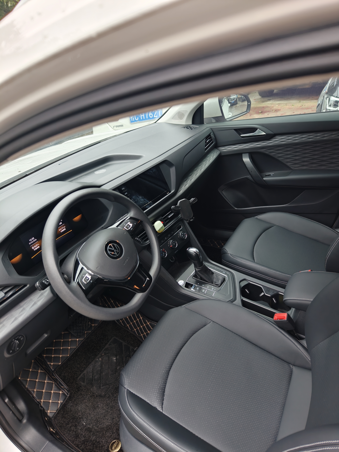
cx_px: 170
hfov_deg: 58.9
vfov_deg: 73.9
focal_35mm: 23
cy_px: 226
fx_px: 300
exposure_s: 1/177
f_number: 1.8
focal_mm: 8.67
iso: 200
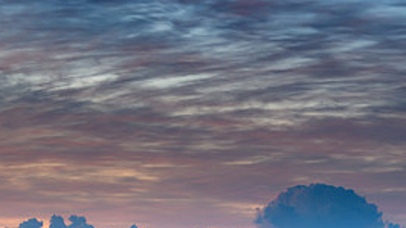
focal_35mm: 156
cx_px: 163
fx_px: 1678
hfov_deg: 13.8
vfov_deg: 7.6
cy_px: 327
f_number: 7.1
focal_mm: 48
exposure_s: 10
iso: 200
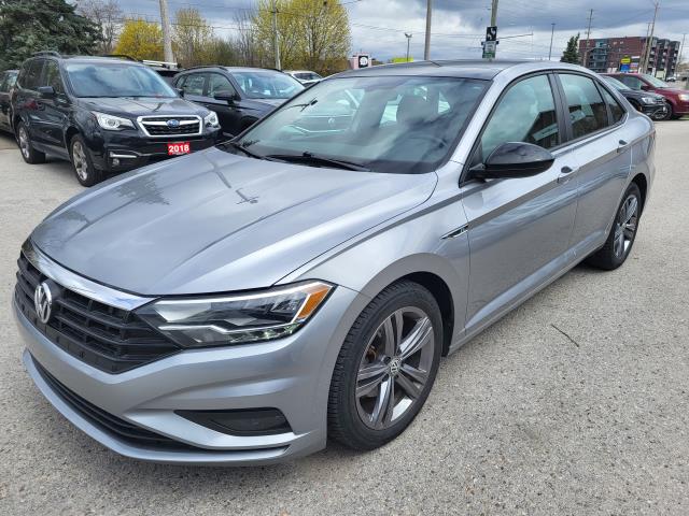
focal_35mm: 26
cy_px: 258
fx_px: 518
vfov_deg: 53.1
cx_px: 344
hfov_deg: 67.3
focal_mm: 5.4
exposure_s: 1/2186
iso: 40
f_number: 1.8
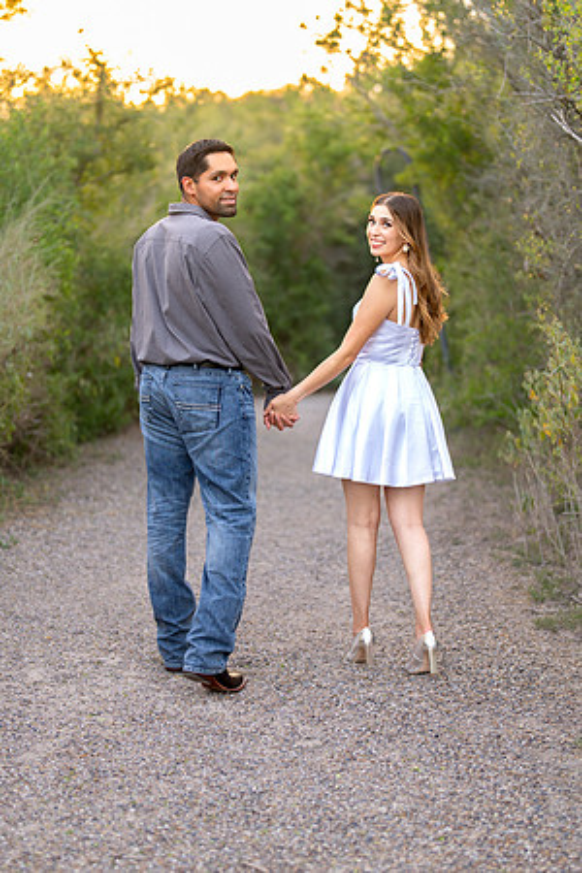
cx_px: 291
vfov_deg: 27.0
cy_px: 436
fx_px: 1819
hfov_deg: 18.2
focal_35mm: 75
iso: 200
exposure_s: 1/320
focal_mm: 50
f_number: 1.2
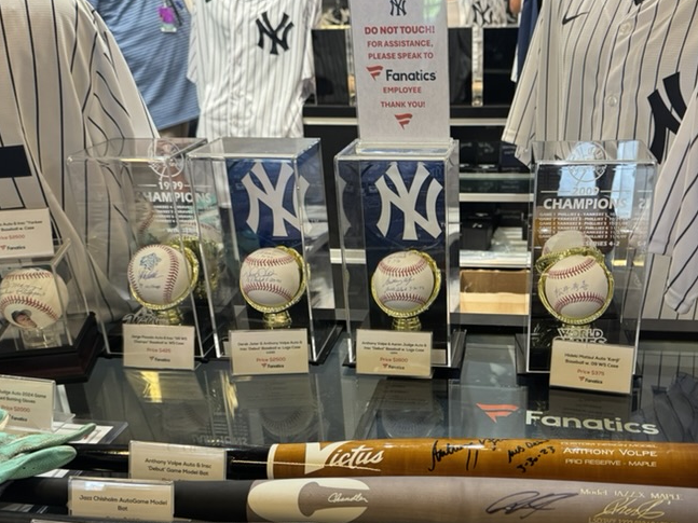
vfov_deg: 37.5
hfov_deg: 48.6
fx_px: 766
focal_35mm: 38
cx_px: 429
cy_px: 331
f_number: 1.78
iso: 250
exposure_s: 1/60
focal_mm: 6.76
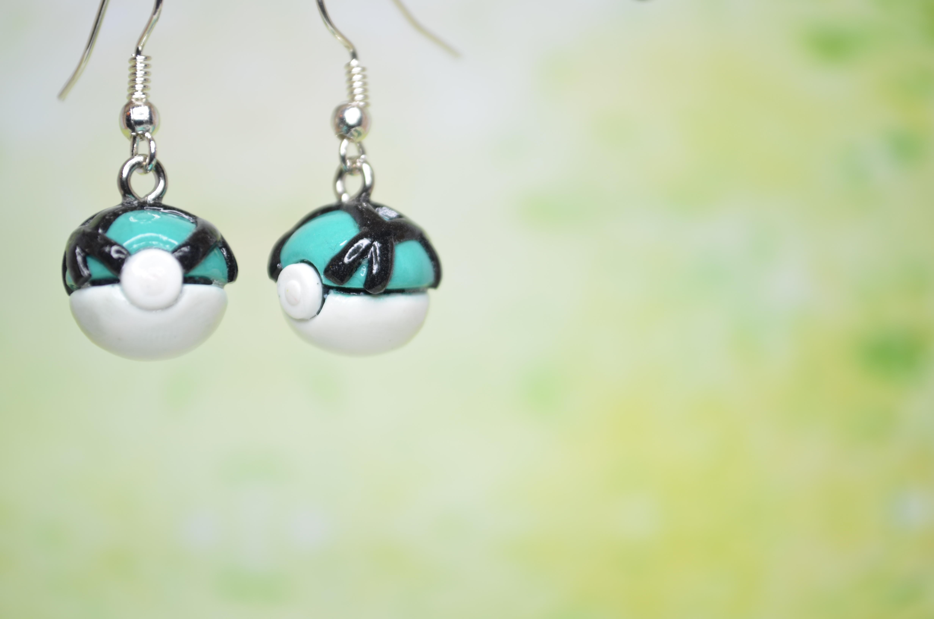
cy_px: 310
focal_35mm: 82
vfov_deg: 16.5
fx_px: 2136
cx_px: 467
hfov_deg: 24.7
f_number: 5.6
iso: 100
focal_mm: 55
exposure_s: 1/25
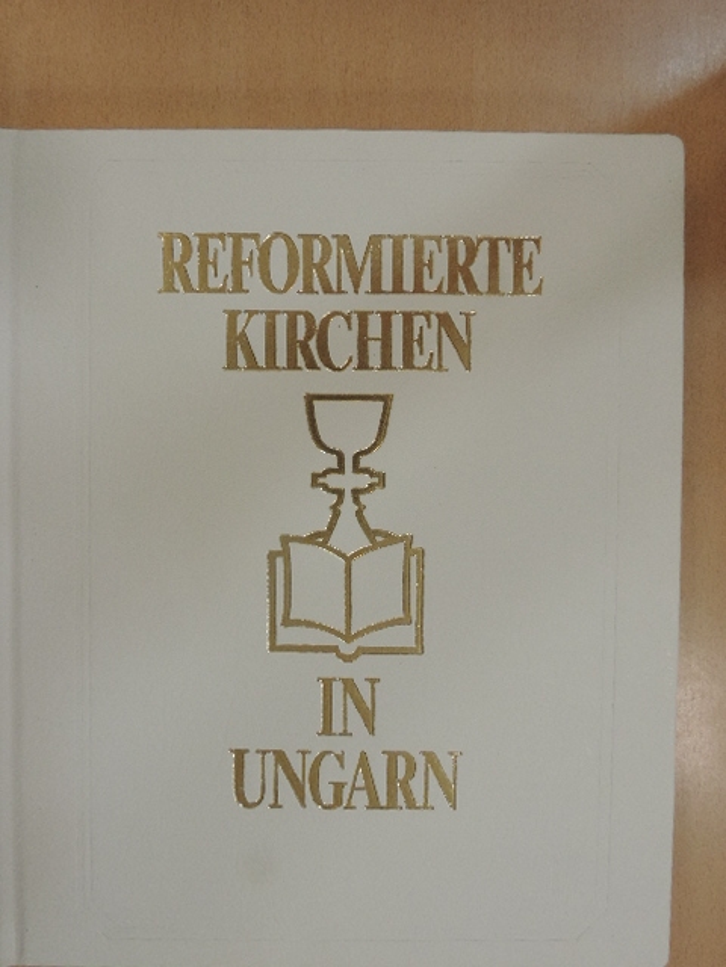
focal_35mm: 30
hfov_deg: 46.8
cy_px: 484
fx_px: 839
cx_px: 363
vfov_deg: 60.0
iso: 360
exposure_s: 1/30
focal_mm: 5.3
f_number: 4.9
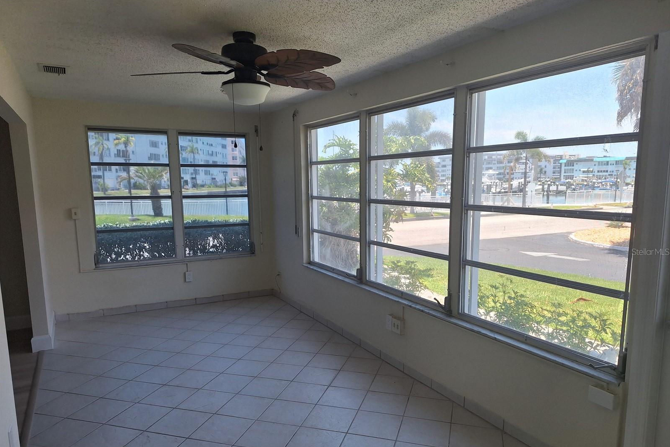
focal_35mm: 24
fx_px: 447
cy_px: 251
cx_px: 335
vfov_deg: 53.0
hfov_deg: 73.7
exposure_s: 1/513
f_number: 1.8
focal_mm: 5.54
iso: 40
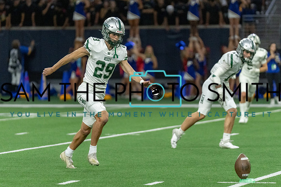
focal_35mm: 263
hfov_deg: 7.8
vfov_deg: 5.2
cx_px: 119
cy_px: 78
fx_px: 2055
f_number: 2.8
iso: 4000
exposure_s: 1/1250
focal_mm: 200
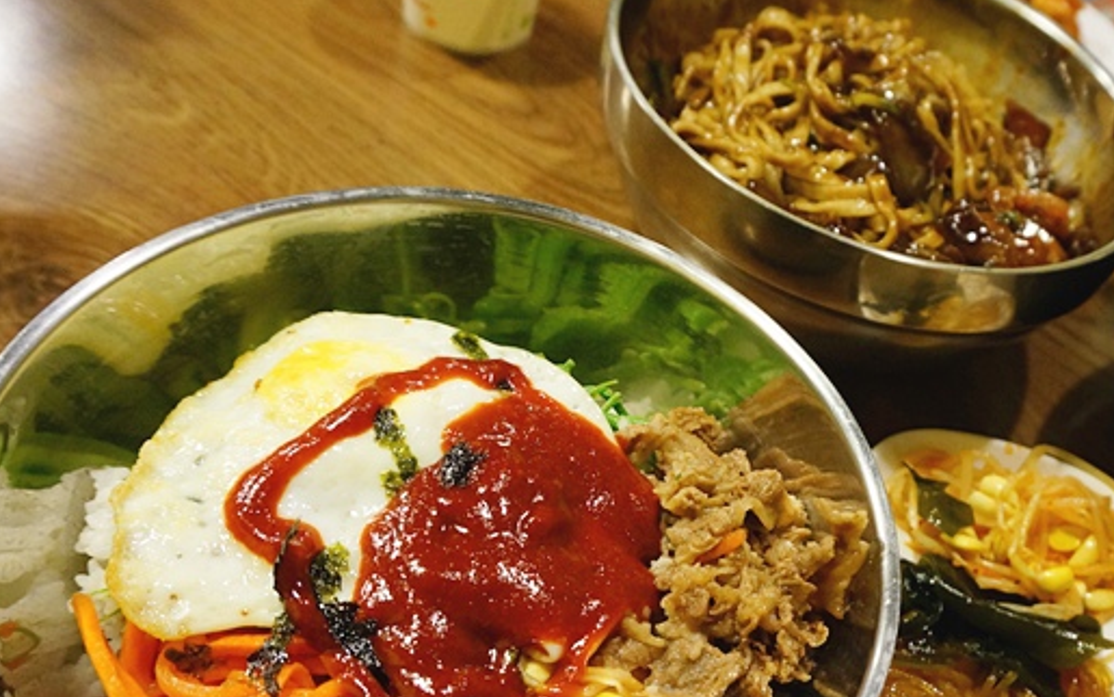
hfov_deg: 50.5
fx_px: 1154
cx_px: 753
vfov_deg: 33.2
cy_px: 481
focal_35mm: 38
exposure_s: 1/60
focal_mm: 16
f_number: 4.5
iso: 1600
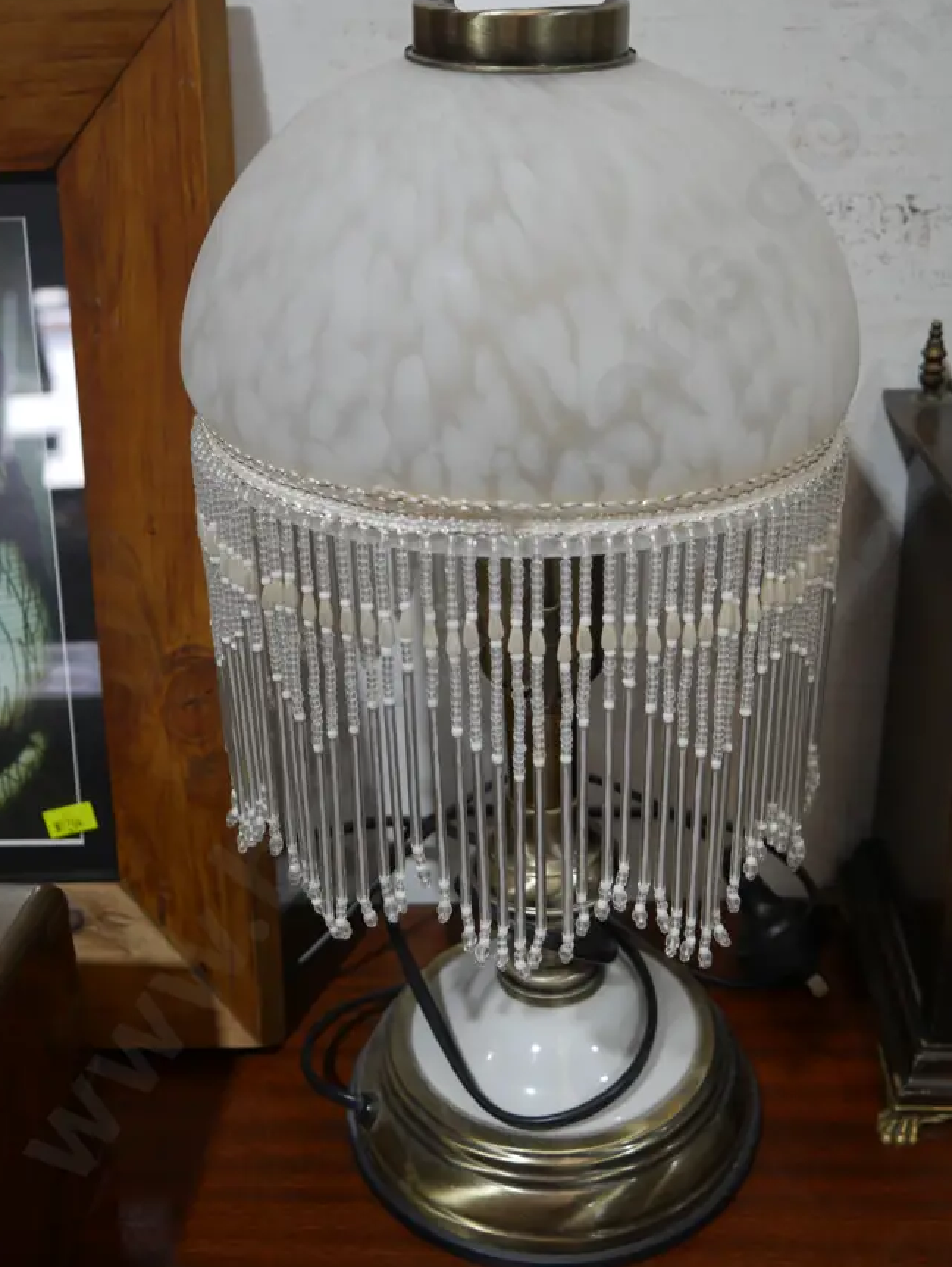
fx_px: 1391
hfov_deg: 37.8
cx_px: 497
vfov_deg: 48.9
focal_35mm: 38
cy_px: 572
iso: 200
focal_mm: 16
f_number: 3.6
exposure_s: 1/60
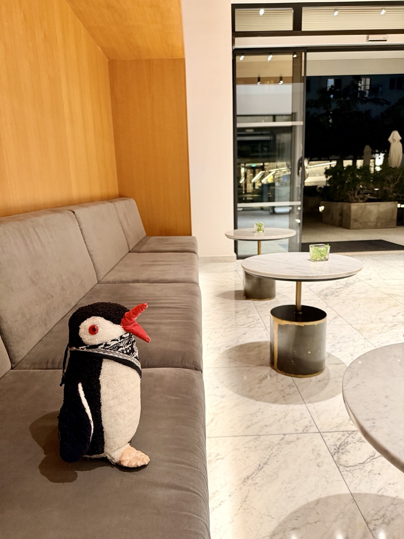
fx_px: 373
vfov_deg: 71.6
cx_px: 202
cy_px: 270
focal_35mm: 24
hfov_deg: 56.8
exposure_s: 1/50
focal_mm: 6.76
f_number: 1.78
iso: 640
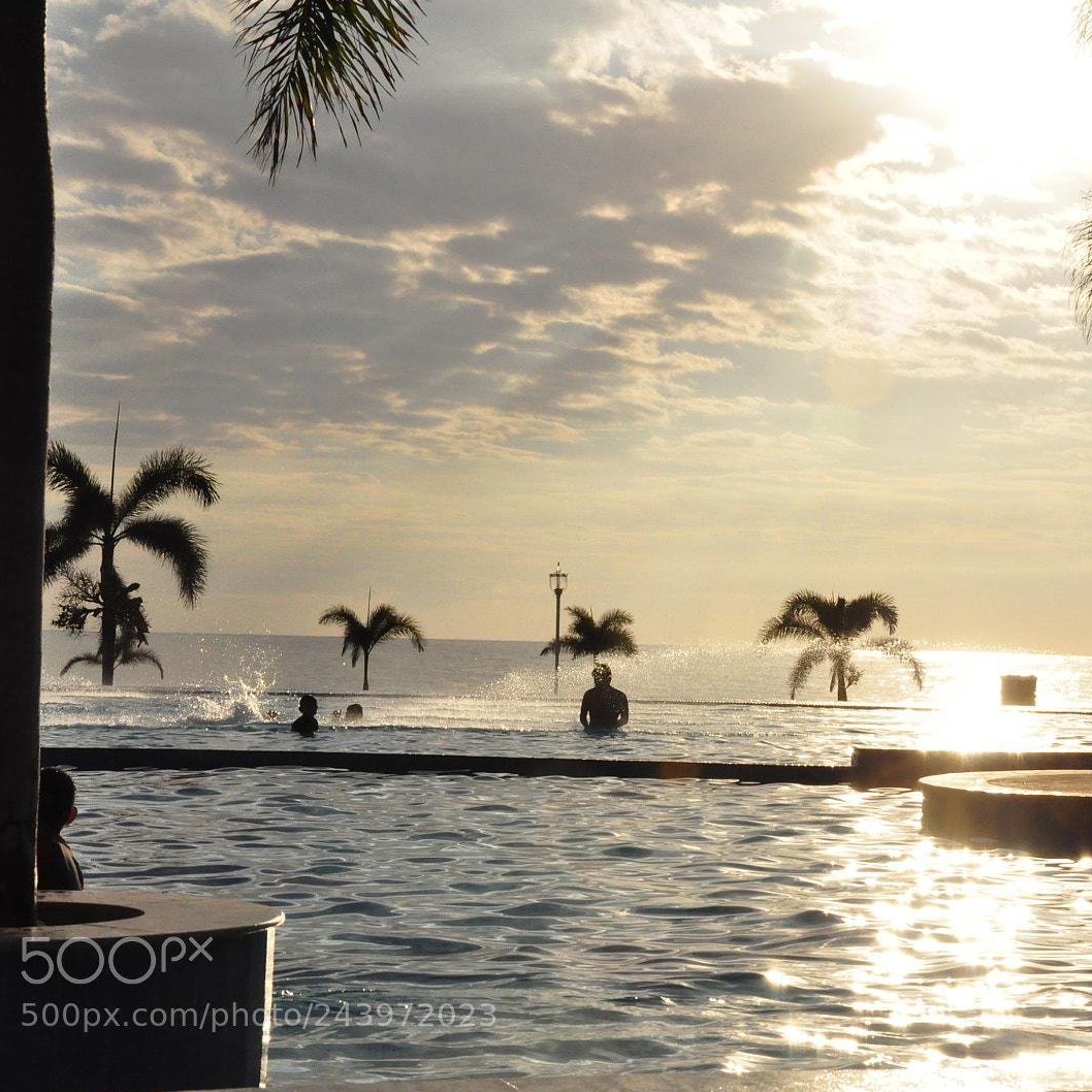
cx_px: 782
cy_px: 548
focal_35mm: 87
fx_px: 3092
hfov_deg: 19.9
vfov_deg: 20.0
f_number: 18
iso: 1600
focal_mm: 45
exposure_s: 1/4000
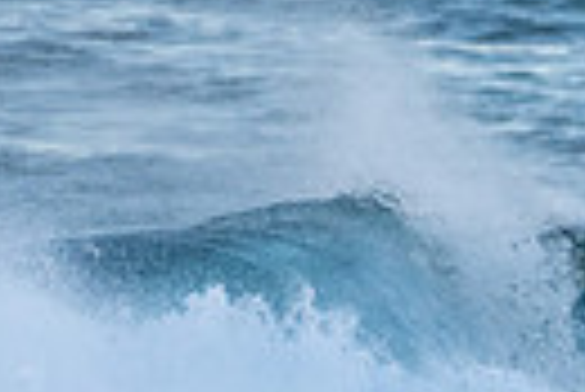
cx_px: 1098
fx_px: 54384
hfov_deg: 0.6
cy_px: 511
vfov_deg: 0.4
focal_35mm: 3343
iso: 900
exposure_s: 1/1250
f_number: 5.6
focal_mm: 500
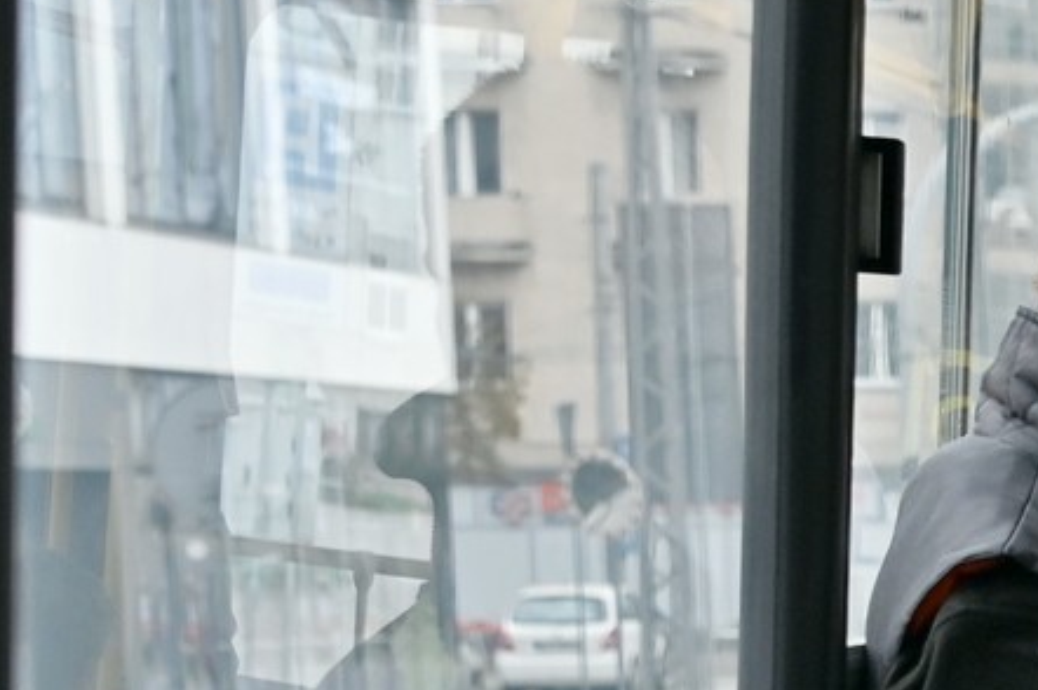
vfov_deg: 7.0
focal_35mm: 190
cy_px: 1203
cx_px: 2722
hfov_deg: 9.3
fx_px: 5474
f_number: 3.5
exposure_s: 1/200
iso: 320
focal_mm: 35
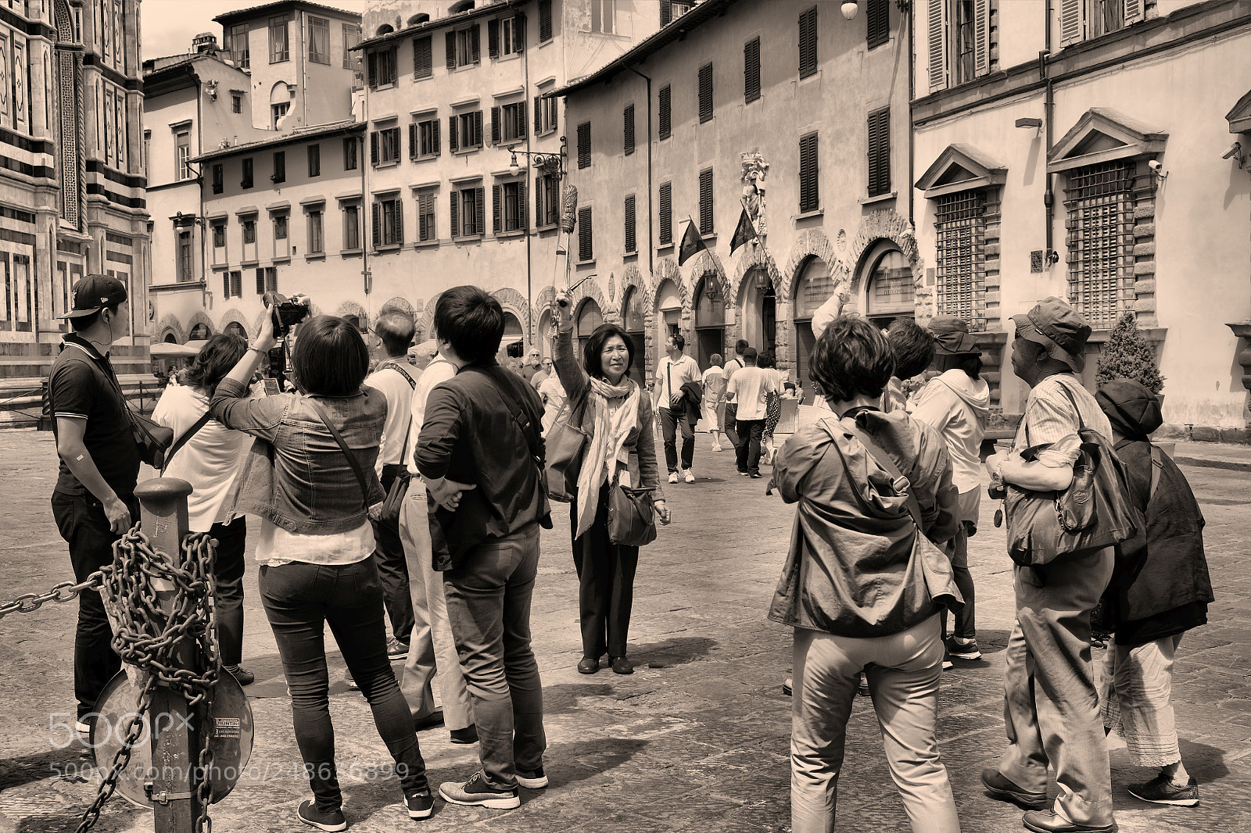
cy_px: 416
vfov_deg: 31.9
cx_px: 626
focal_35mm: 42
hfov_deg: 46.4
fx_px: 1459
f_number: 6.4
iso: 200
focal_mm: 27.7
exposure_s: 1/350
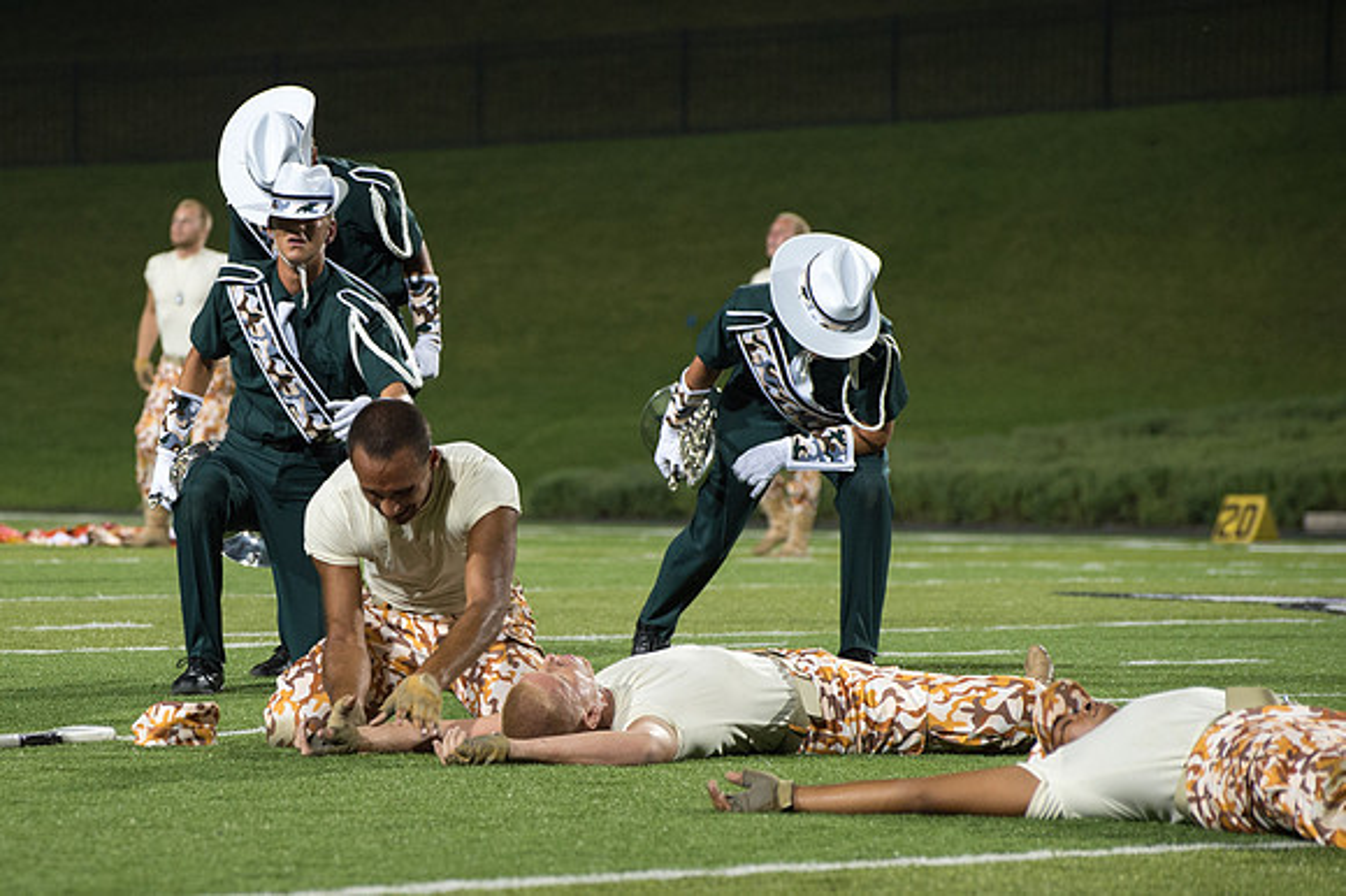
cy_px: 539
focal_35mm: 243
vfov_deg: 5.7
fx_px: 9071
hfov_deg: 8.5
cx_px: 418
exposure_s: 1/160
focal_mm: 155
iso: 1600
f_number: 4.8
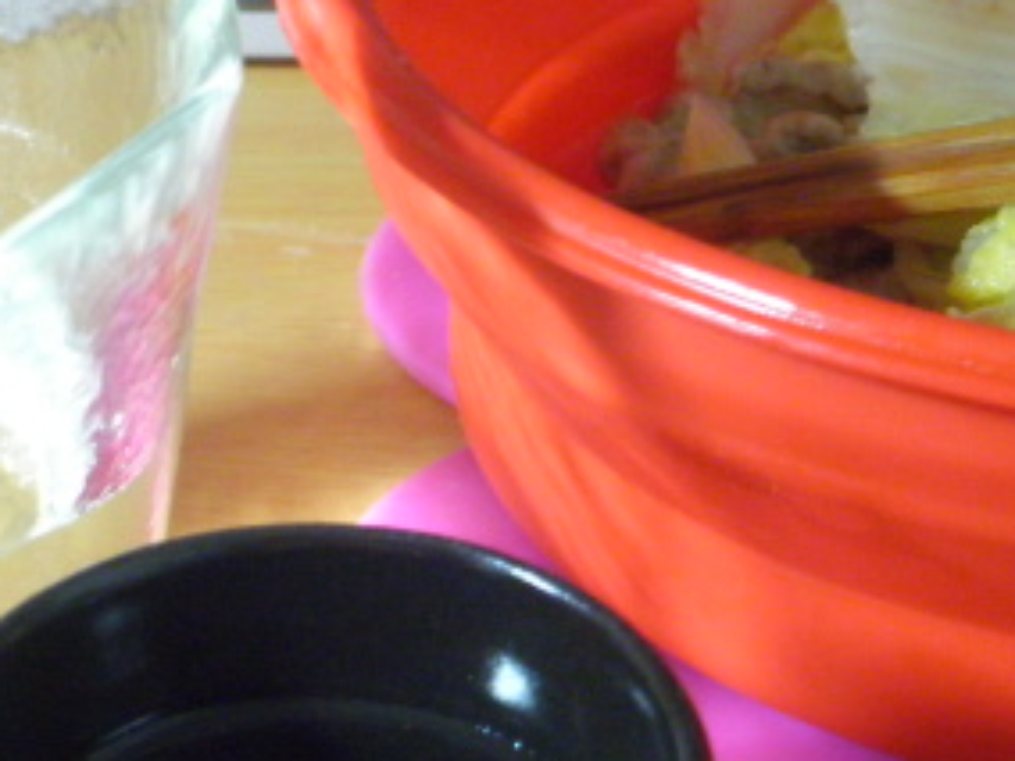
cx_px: 236
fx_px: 3108
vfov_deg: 13.8
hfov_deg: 18.4
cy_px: 668
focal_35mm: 106
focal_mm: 8.3
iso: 400
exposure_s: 1/2
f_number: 3.4
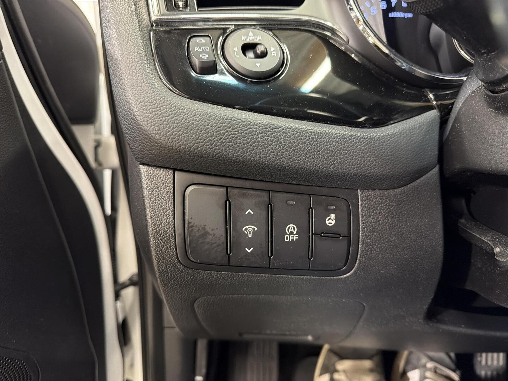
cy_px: 190
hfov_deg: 71.6
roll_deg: +0.4
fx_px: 352
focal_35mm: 24
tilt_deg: -17.8
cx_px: 254
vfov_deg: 56.8
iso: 800
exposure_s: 1/33
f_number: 1.78
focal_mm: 6.76
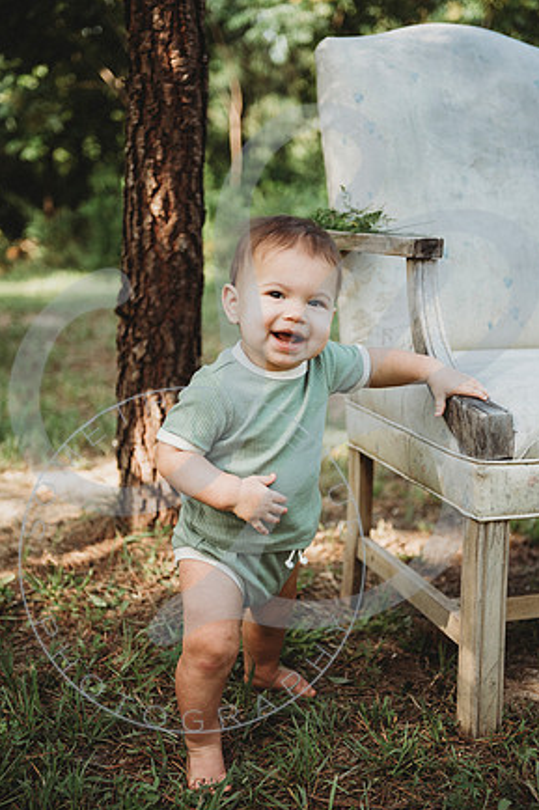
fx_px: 1281
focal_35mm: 57
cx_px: 276
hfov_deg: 23.8
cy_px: 418
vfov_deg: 35.1
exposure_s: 1/250
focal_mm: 55
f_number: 2.8
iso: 100
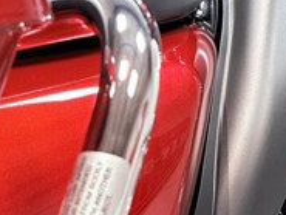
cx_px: 367
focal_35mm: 150
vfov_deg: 9.7
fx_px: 1240
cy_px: -54
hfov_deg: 12.7
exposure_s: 1/120
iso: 64
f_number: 1.6
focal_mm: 5.96
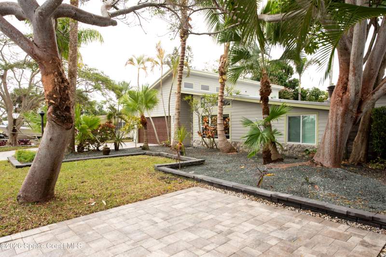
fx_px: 257
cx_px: 193
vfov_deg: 53.1
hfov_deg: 73.8
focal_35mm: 24
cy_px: 128
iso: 100
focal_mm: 24
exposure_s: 1/15
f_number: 10
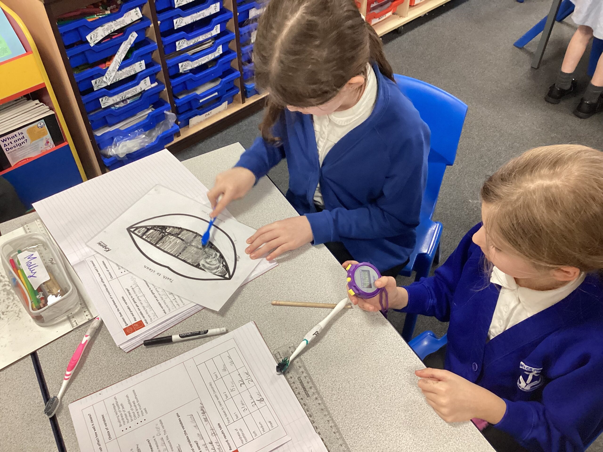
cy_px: 226
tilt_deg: -47.3
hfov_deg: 58.4
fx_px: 540
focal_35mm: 31
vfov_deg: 45.4
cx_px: 302
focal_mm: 3.3
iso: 200
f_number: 2.4
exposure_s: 1/60
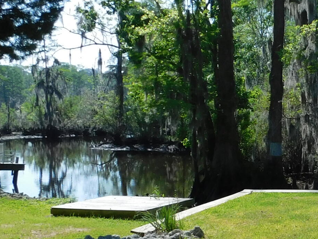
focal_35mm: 75
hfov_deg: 24.2
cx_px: 356
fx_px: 689
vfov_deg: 19.5
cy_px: 169
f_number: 3
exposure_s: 1/1250
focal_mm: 4
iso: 125
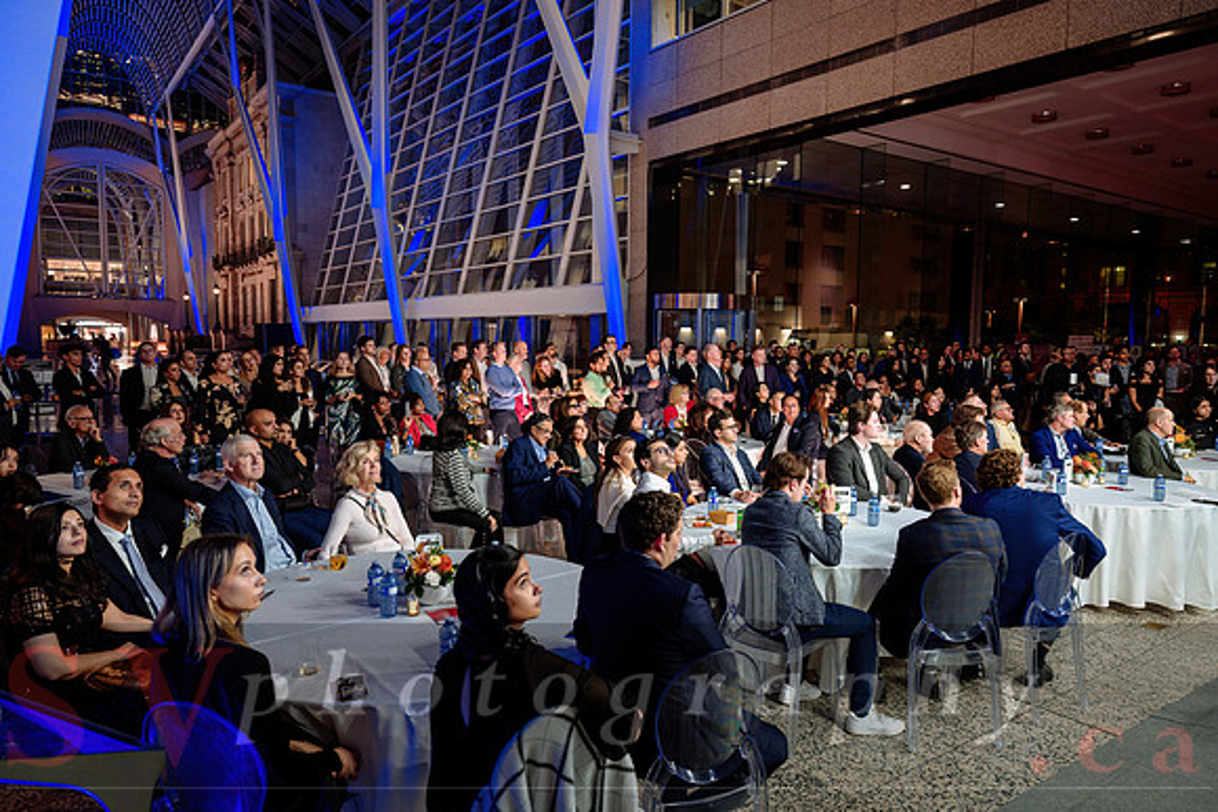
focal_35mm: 24
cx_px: 609
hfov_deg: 73.7
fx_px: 812
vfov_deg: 53.2
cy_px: 406
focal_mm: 24
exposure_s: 1/40
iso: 500
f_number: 3.2
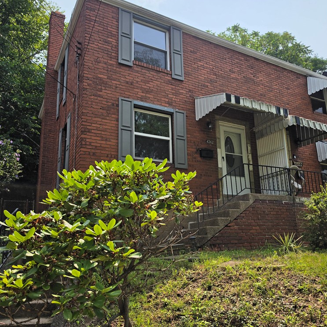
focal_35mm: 28
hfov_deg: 57.2
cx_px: 176
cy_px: 163
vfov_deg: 57.3
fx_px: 299
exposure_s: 1/7939
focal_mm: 6.5
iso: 40
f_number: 1.4
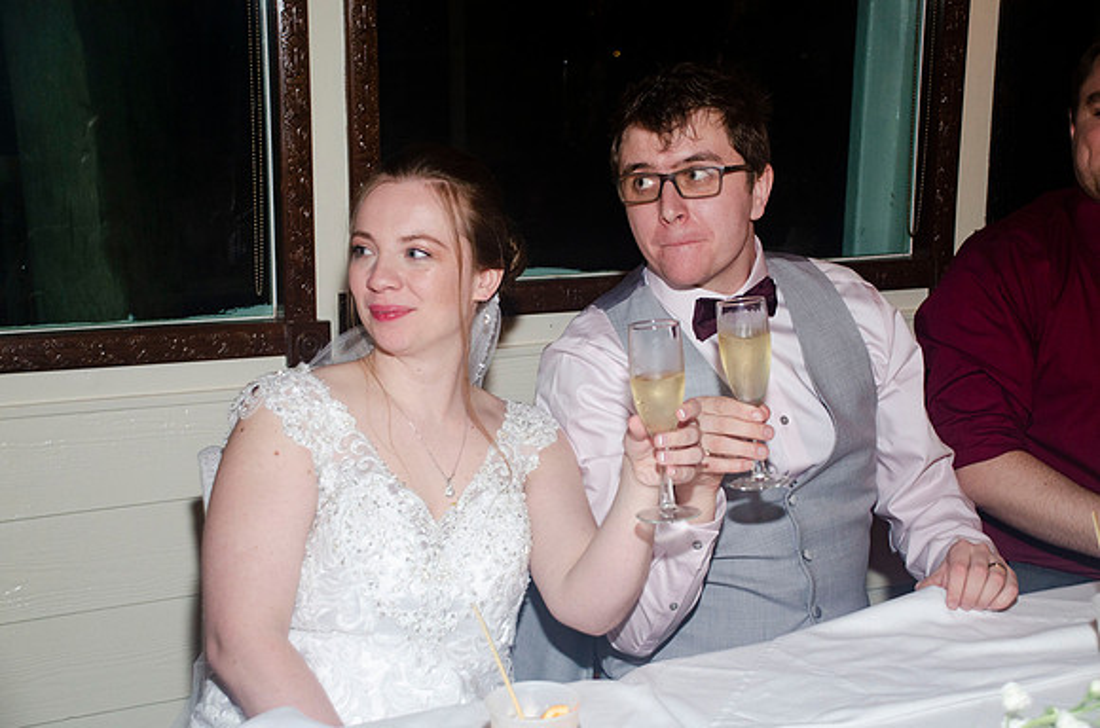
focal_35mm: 57
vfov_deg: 23.7
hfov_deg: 35.1
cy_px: 364
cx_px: 550
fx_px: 1738
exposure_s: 1/60
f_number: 4.5
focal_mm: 38
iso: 400
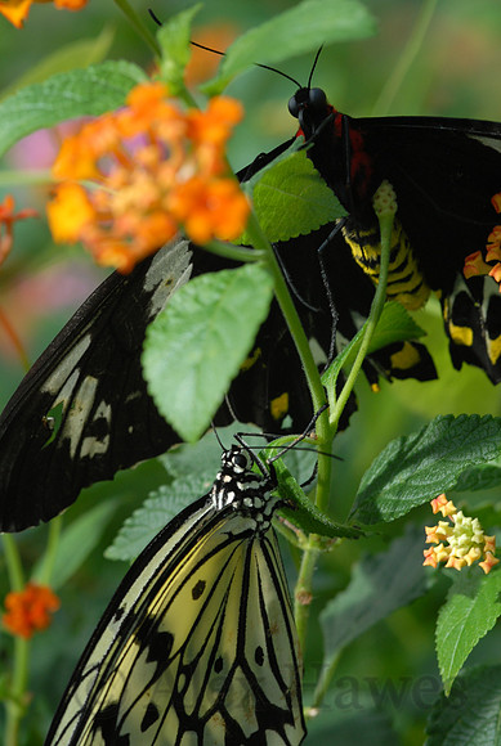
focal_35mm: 158
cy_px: 373
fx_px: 3274
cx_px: 250
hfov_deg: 8.8
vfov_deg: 13.0
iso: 320
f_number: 7.1
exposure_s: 1/80
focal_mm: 105
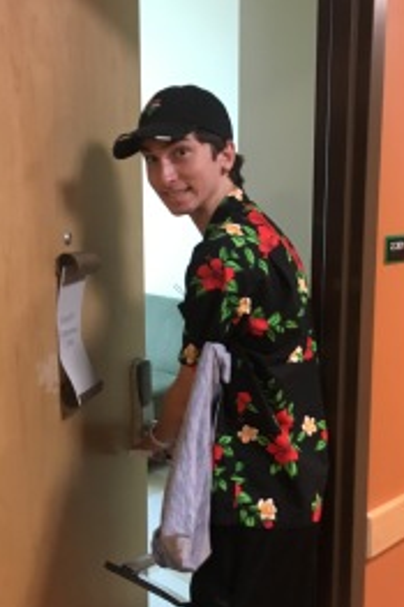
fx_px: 708
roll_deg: +0.9
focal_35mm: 42
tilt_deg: -12.4
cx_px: 240
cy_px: 307
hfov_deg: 31.8
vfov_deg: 46.4
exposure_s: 1/15
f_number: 2.2
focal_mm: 4.15
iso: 200
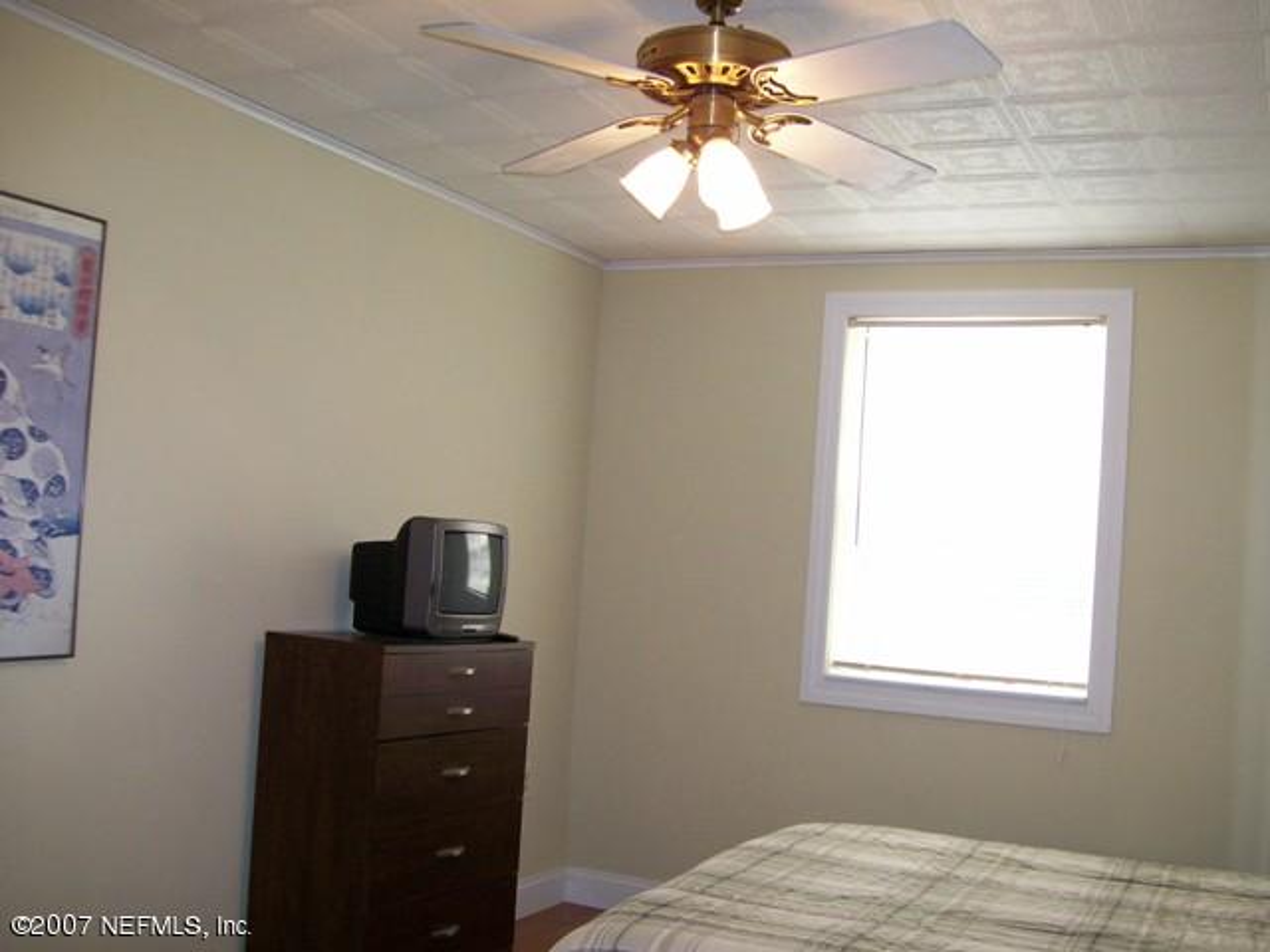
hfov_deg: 51.4
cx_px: 635
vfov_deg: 39.7
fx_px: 1321
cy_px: 476
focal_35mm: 36
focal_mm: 6
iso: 140
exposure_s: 1/69
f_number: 2.7
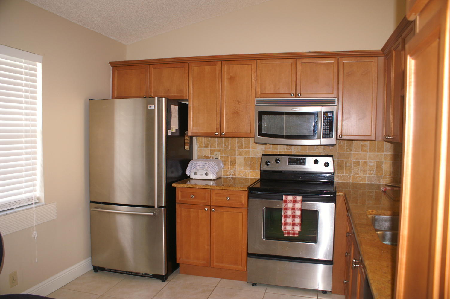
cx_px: 225
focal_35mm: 27
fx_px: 337
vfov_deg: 47.8
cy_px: 150
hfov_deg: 67.4
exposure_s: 1/60
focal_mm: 18
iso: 400
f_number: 3.5
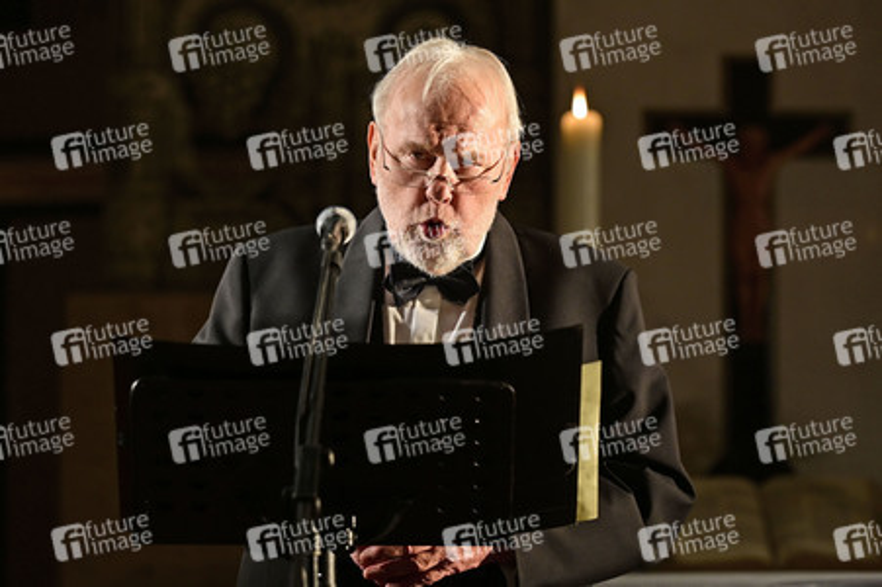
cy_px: 294
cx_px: 441
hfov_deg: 11.4
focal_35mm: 180
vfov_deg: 7.6
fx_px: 4407
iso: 1000
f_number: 3.5
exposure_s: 1/160
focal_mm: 180
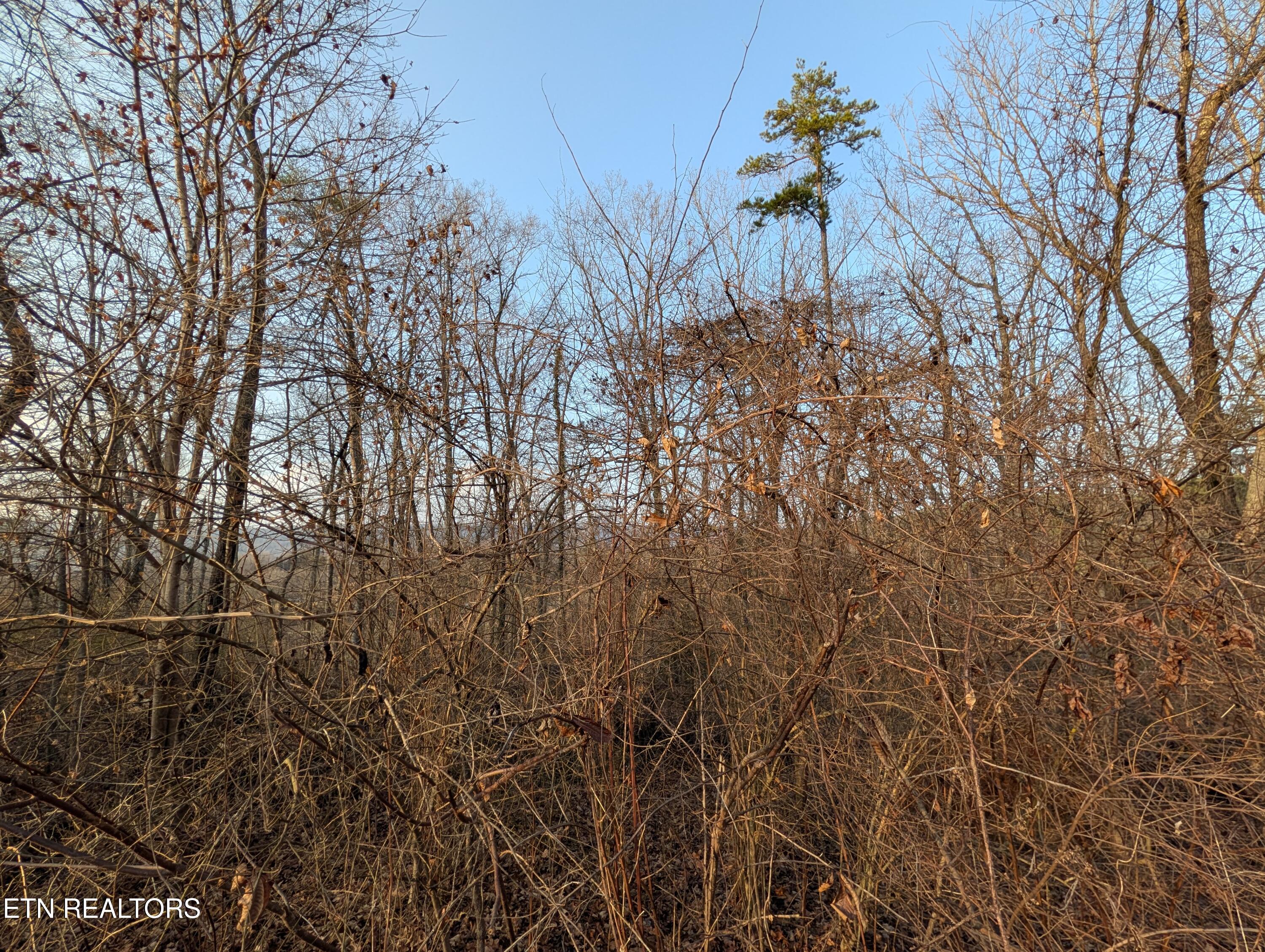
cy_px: 476
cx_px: 632
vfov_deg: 94.6
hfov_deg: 110.5
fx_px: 439
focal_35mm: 12
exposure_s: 1/689
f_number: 1.7
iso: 48
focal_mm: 2.02
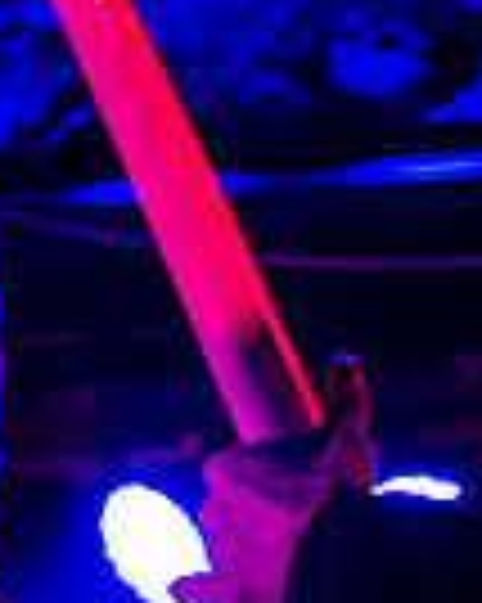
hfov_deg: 6.1
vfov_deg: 7.6
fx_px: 4499
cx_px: 399
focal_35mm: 252
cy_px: 733
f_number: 2
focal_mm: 50
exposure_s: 1/100
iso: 400
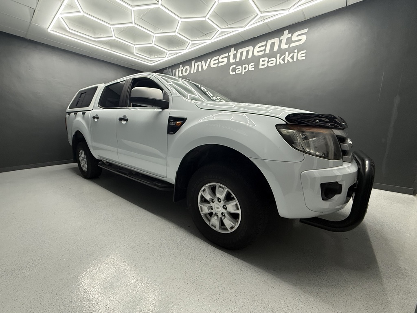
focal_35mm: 14
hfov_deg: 102.1
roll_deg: +0.4
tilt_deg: -9.3
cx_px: 208
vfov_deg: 85.7
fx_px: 169
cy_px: 156
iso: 250
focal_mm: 2.22
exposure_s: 1/100
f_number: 2.2
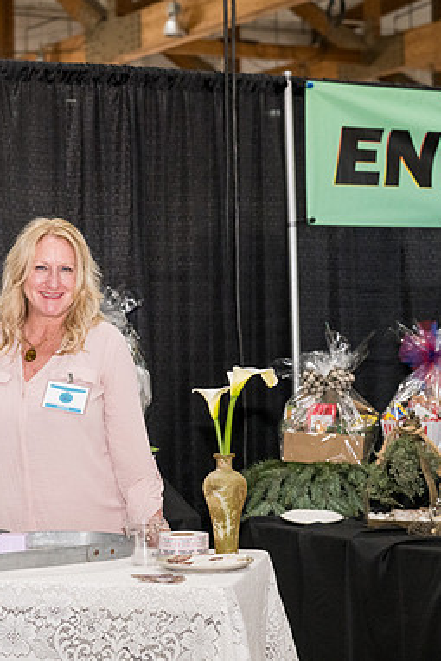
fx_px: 1615
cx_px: 10
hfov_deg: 15.3
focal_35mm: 88
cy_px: 328
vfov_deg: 23.1
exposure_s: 1/400
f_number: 4
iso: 3200
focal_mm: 58
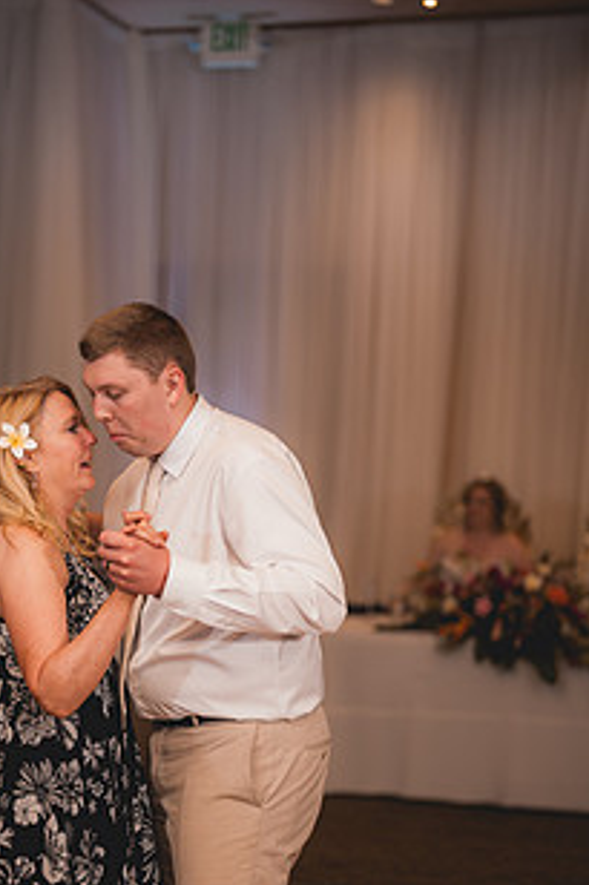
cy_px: 575
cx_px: 181
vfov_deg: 27.6
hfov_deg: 18.6
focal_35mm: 73
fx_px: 1793
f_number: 1.2
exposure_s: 1/250
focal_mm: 50
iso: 80
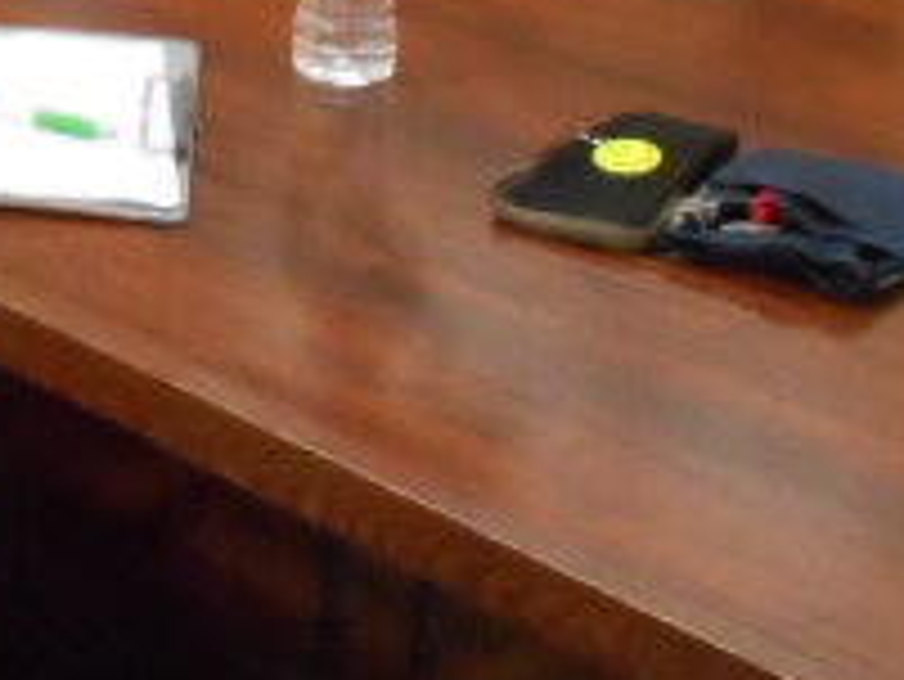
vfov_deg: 11.5
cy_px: -284
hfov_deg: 15.0
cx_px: -351
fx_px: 3240
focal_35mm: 124
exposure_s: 1/80
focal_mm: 6.7
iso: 800
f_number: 3.9
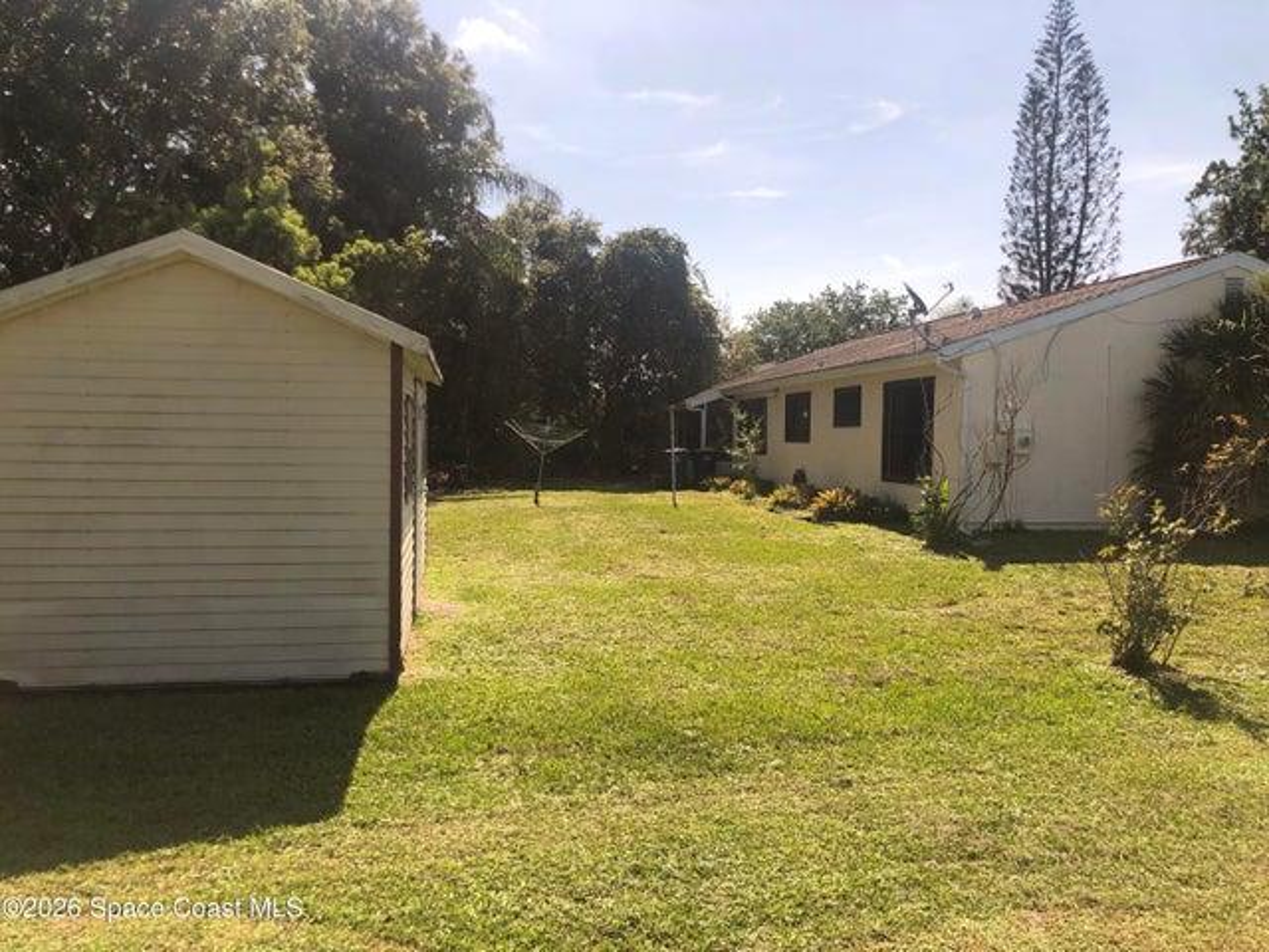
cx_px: 634
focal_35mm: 28
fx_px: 1026
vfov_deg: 49.7
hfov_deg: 63.4
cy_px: 476
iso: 25
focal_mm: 4
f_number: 1.8
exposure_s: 1/2433
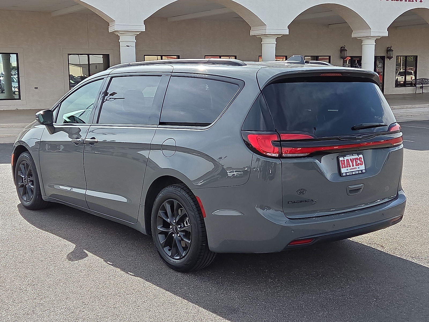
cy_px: 161
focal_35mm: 48
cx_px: 214
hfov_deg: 39.7
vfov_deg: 30.3
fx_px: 595
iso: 25
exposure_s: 1/714
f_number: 1.8
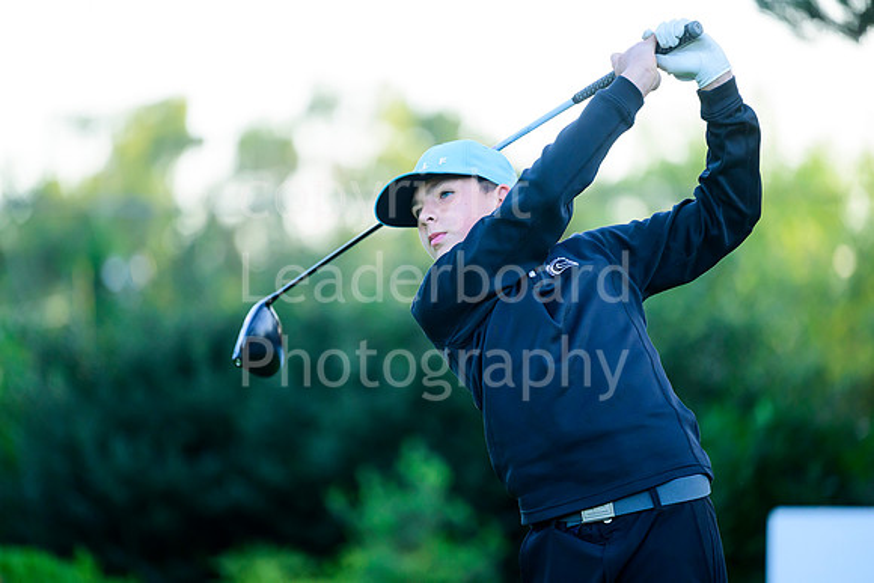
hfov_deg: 10.3
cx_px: 437
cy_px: 292
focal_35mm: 200
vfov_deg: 6.9
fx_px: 4856
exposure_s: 1/1600
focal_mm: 200
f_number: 2.8
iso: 1600
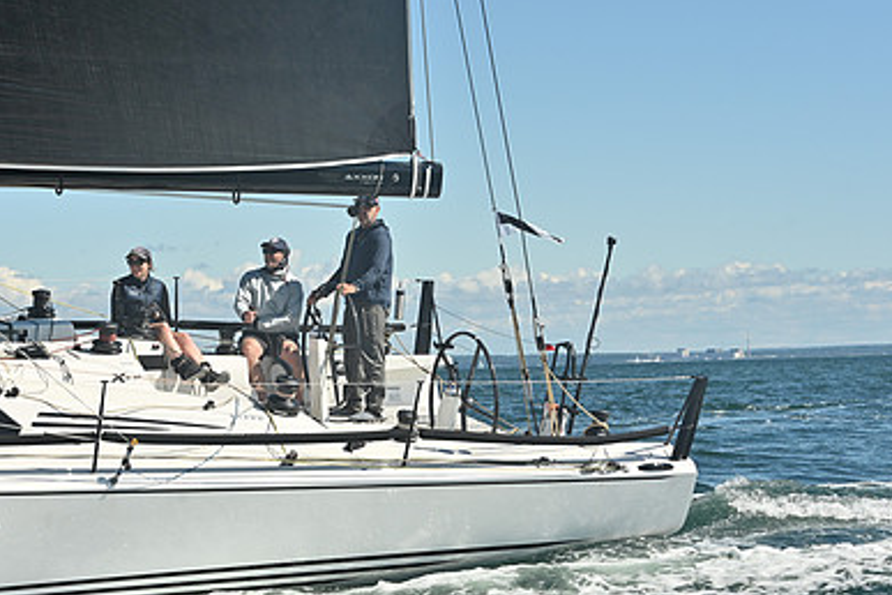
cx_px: 353
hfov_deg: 19.4
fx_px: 2601
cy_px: 326
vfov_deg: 13.0
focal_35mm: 105
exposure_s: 1/1000
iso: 250
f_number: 9
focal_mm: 70
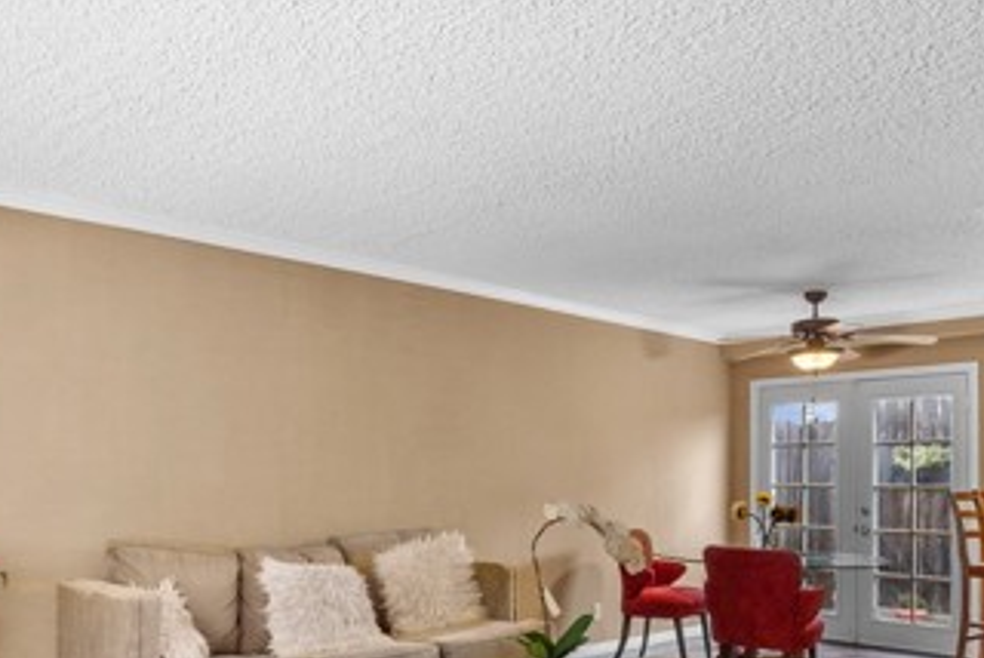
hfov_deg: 57.7
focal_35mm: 32
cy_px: 497
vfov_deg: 40.0
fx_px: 875
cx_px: 347
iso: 1250
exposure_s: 1/4
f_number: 8
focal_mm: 16
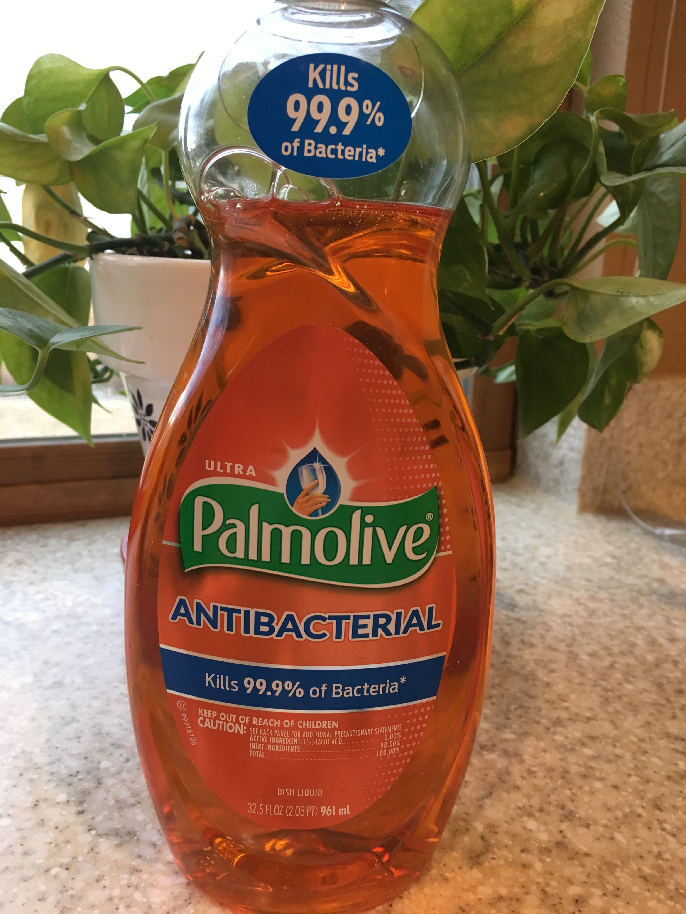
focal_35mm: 29
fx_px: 766
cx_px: 343
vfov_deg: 61.7
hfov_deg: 48.2
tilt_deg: -15.6
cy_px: 457
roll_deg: -2.3
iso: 100
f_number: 2.2
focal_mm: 4.15
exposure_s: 1/30
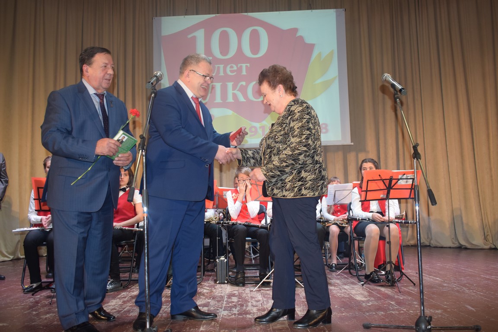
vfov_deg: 38.4
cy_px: 166
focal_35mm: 34
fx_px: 477
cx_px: 249
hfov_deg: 55.1
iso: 800
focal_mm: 23
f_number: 4.5
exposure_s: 1/80
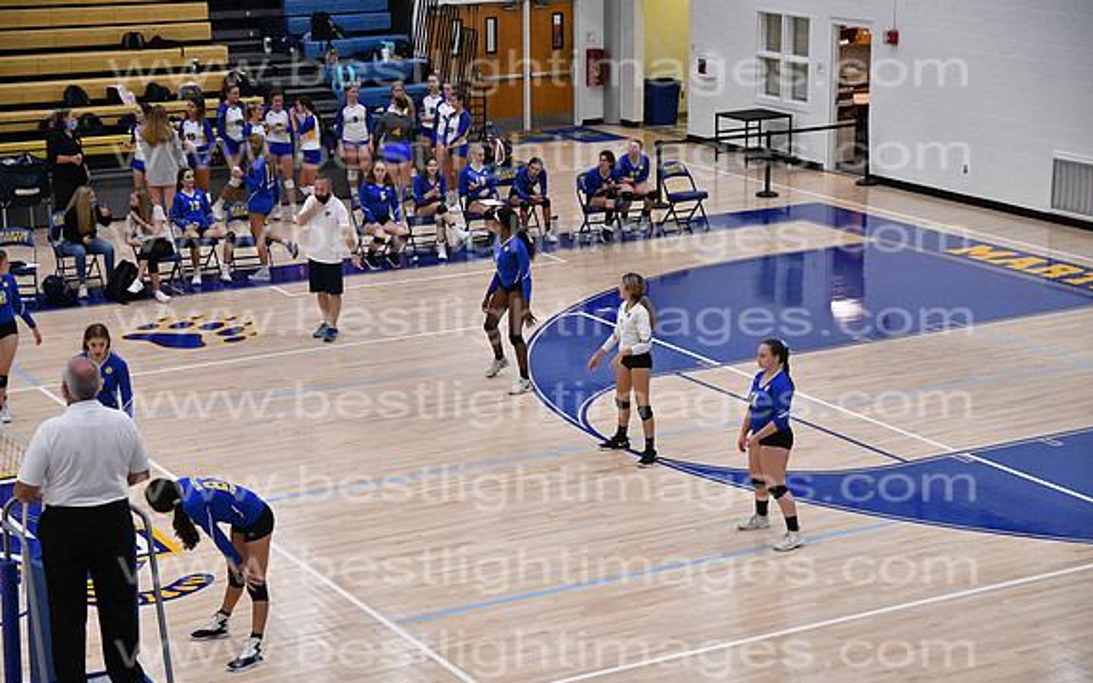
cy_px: 363
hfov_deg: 26.8
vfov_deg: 16.9
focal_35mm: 77
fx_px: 2294
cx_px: 546
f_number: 3.2
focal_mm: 50
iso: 4000
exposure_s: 1/1000
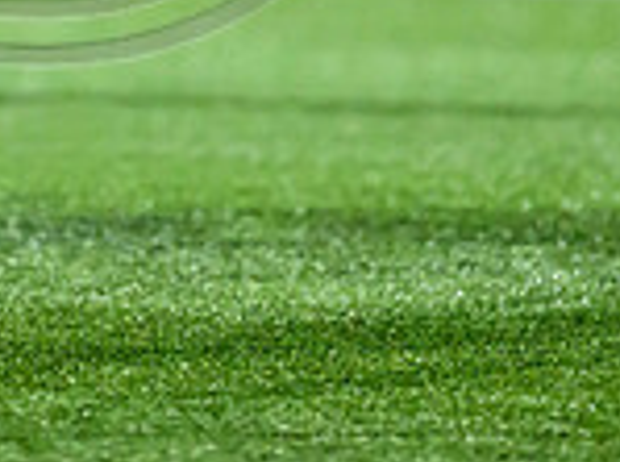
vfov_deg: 0.9
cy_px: -362
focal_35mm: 1669
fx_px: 29821
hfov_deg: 1.2
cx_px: 174
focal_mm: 400
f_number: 2.8
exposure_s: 1/1250
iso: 8000
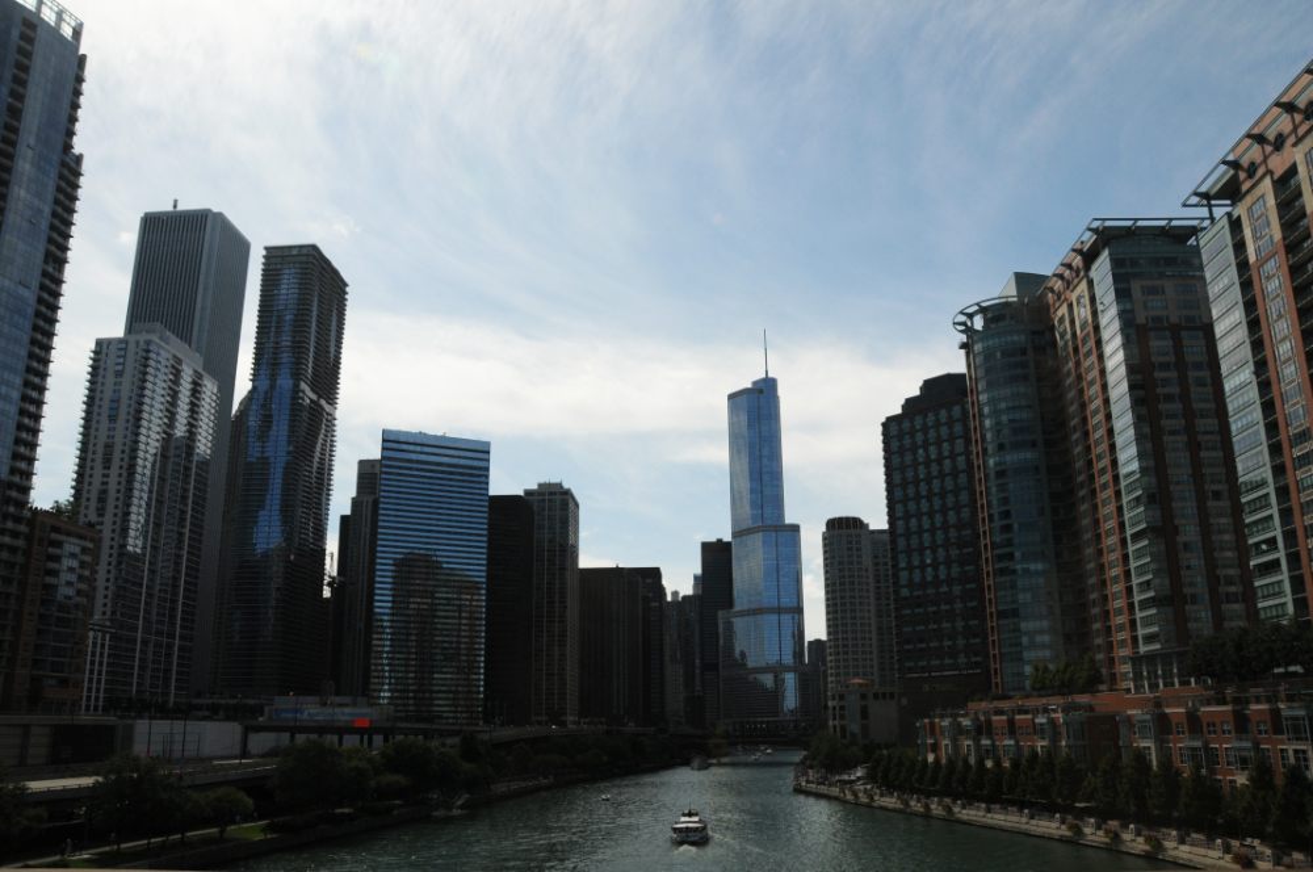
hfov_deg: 67.4
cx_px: 656
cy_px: 436
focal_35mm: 27
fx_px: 983
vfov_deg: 47.8
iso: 500
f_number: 9
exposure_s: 1/2500
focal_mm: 18
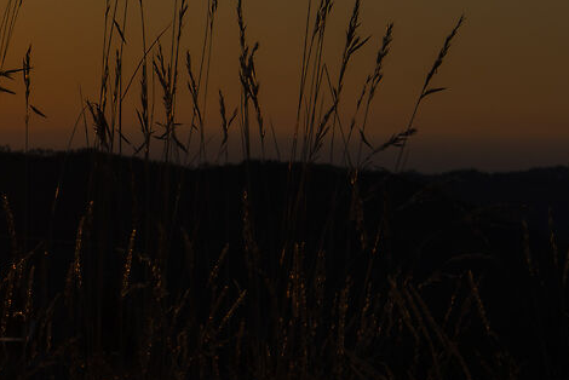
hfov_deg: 7.9
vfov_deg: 5.6
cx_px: -643
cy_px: -98
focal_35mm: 245
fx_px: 3875
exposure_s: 1/400
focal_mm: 48
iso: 200
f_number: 14
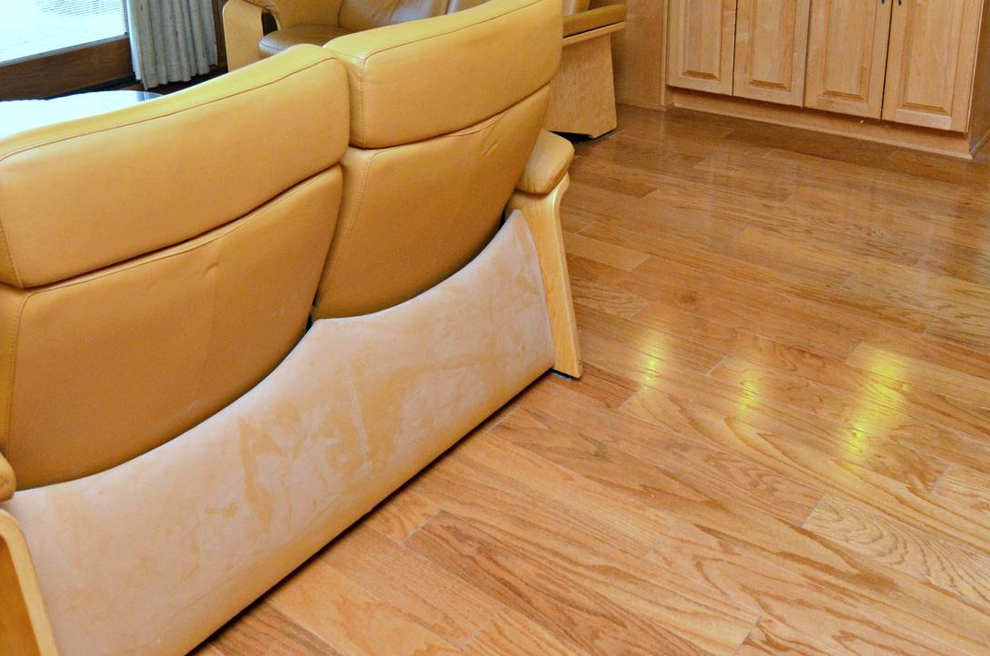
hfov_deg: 55.8
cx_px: 451
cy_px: 93
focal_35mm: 34
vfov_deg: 36.8
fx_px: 933
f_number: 4
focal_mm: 12
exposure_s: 1/60
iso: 800
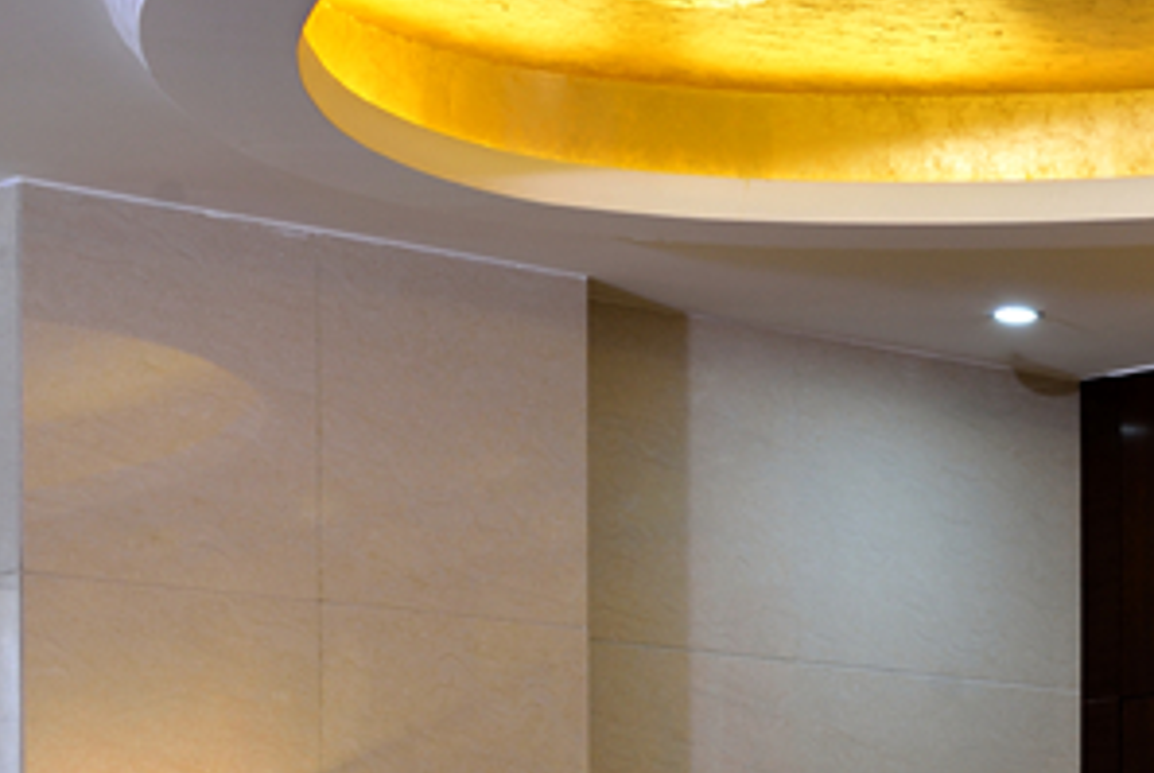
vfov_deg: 10.1
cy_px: 994
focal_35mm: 134
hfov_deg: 13.9
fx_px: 4302
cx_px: 1954
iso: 100
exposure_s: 1/4
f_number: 8
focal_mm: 38
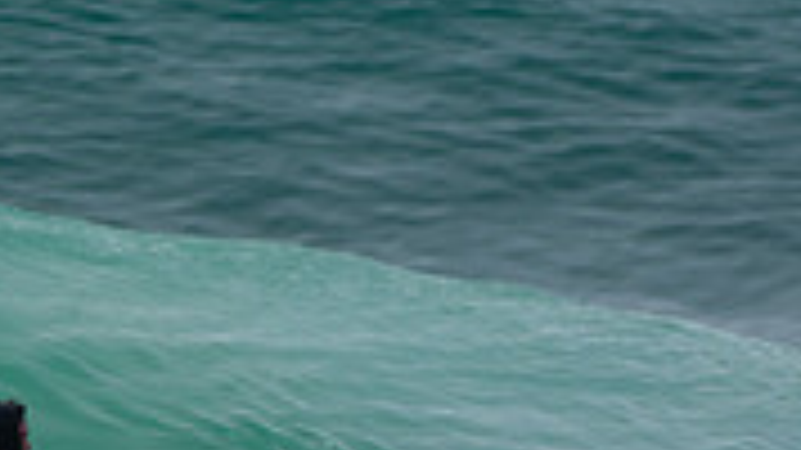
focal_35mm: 2555
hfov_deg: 0.8
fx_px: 54250
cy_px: 628
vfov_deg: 0.5
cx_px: 58
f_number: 5.6
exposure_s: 1/640
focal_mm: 500
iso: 125
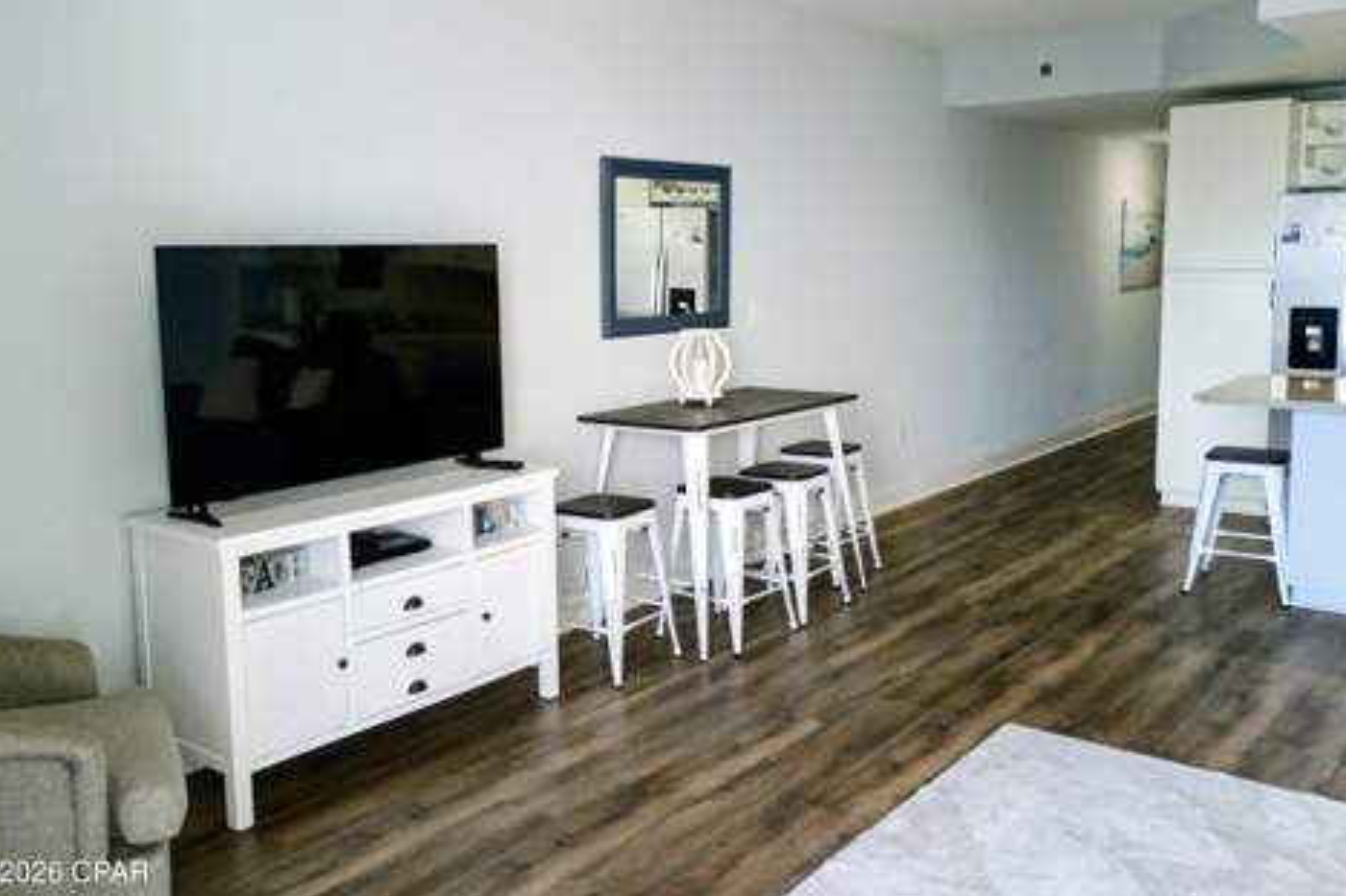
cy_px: 399
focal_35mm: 31
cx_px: 666
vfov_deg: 42.2
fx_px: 1159
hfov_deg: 60.3
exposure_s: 1/60
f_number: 1.8
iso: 416
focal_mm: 4.27
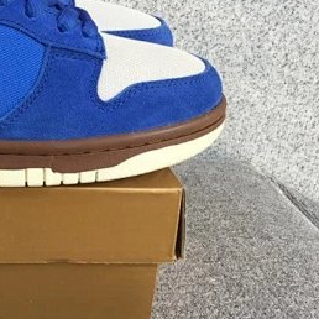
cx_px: -51
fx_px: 709
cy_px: 146
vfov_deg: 25.3
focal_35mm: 68
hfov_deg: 23.4
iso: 25
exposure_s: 1/123
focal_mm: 3.3
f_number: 2.4
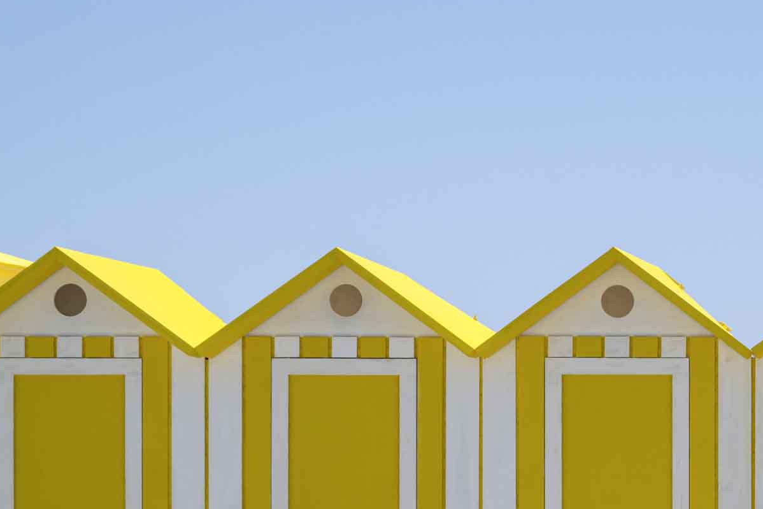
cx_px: 1029
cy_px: 617
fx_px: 2480
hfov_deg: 16.4
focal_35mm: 117
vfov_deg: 11.5
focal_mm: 40
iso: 160
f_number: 13
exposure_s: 1/320
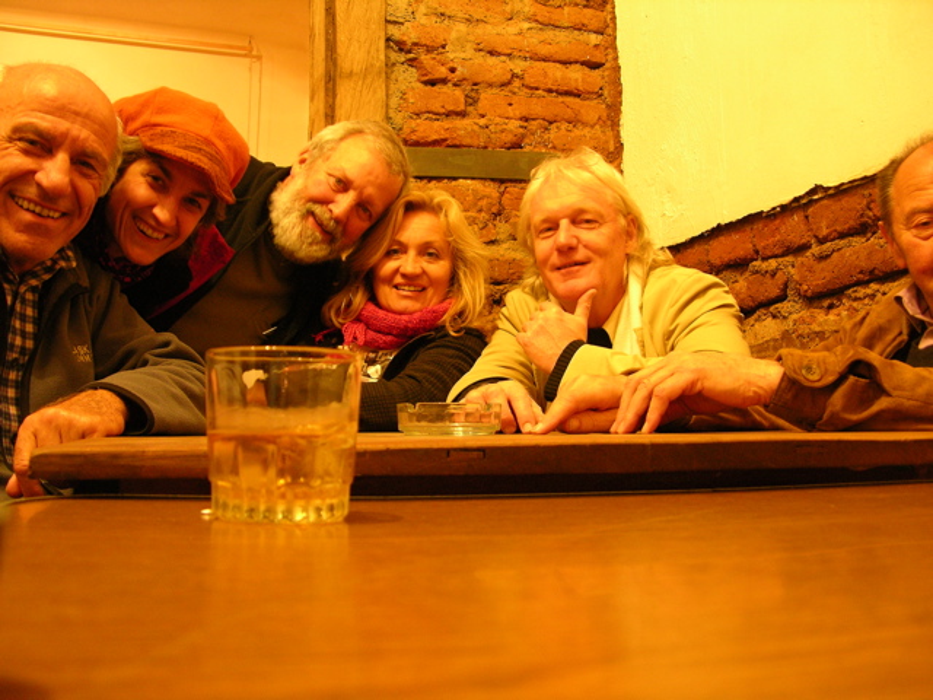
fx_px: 943
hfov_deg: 52.6
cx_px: 466
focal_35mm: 35
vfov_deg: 40.7
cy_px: 350
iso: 200
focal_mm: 8.9
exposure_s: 1/1.5
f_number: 2.8
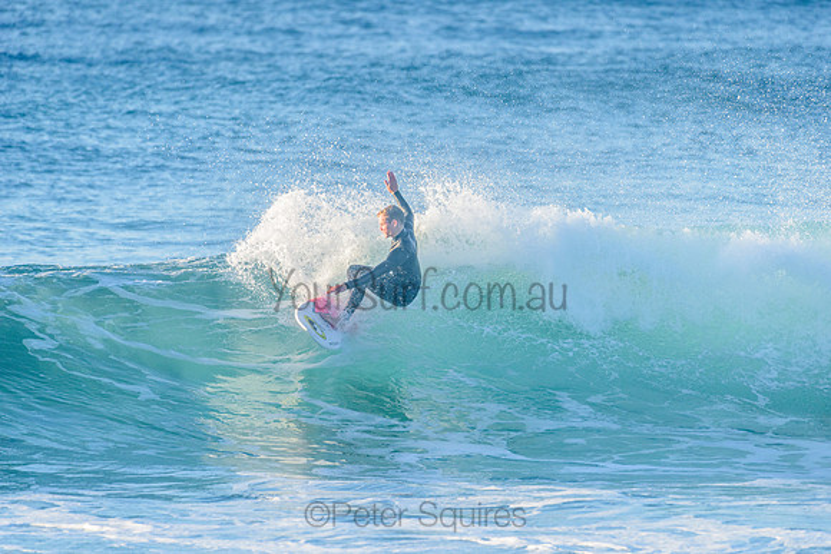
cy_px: 277
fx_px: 11544
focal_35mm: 500
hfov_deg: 4.1
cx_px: 416
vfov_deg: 2.8
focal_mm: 500
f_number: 5.6
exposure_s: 1/2000
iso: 640
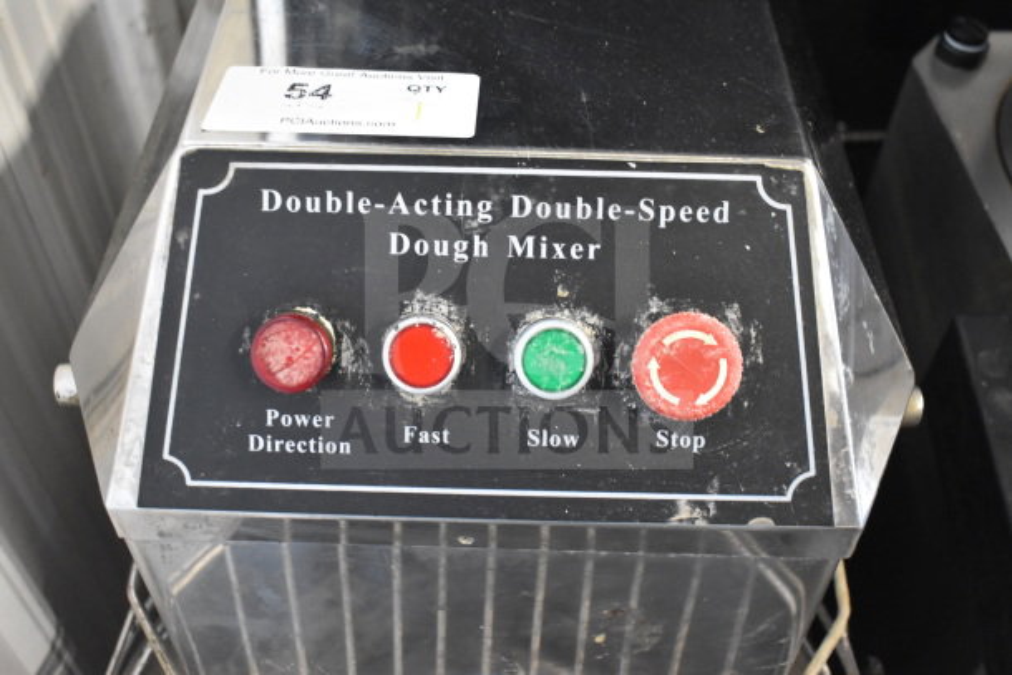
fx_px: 1097
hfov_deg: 49.5
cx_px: 506
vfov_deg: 34.2
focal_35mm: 39
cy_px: 338
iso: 4000
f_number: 4
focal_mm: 26
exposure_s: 1/40
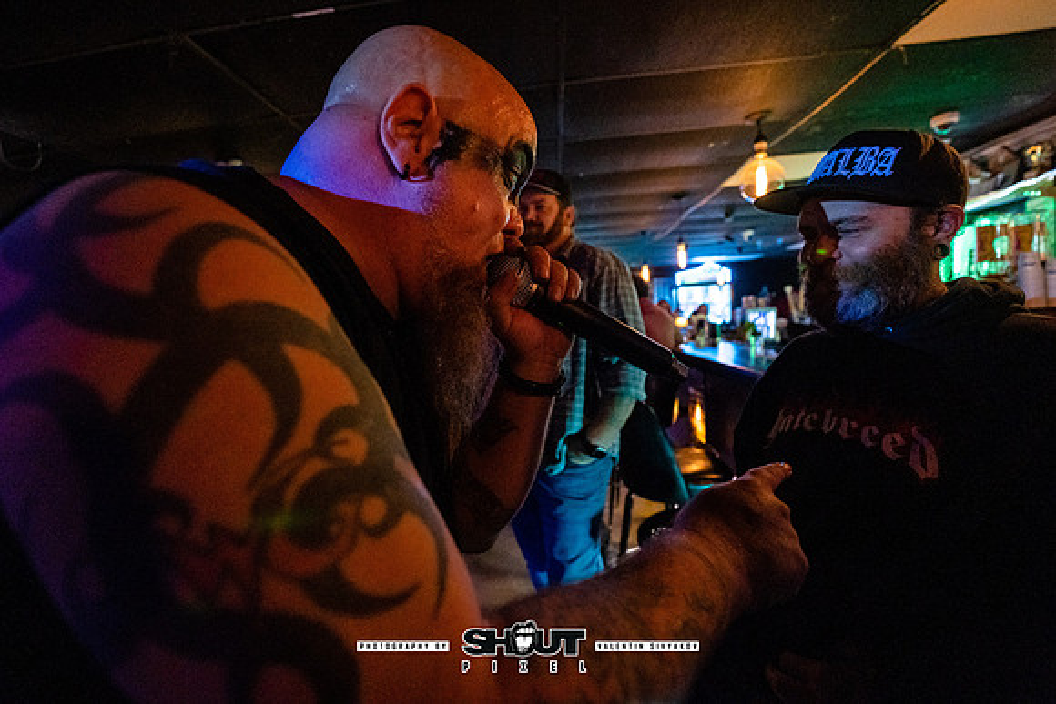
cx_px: 495
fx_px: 436
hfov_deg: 100.7
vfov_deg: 77.7
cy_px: 330
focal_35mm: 15
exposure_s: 1/250
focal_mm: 14
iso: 3200
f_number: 2.8
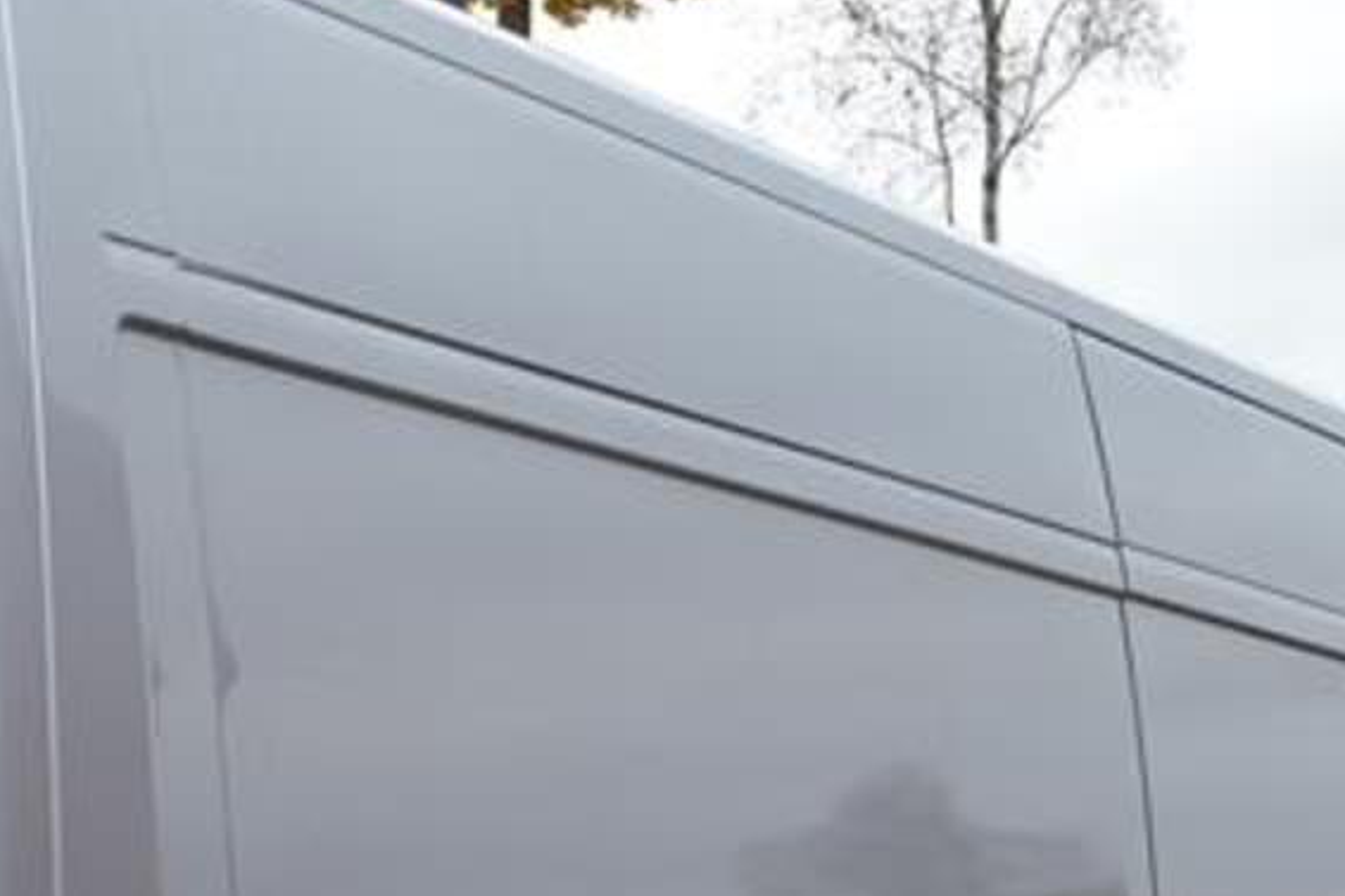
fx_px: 3922
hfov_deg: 19.0
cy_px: 1212
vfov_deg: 12.6
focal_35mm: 105
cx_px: 64
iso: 200
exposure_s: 1/125
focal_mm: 22
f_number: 5.6
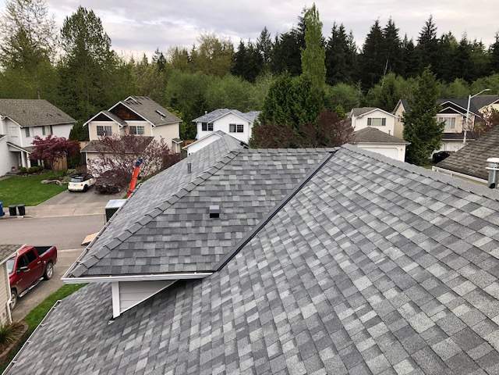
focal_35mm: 28
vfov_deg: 49.7
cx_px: 250
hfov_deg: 63.4
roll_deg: -1.0
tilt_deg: -12.2
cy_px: 188
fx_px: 404
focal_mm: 3.99
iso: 20
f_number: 1.8
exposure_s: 1/294
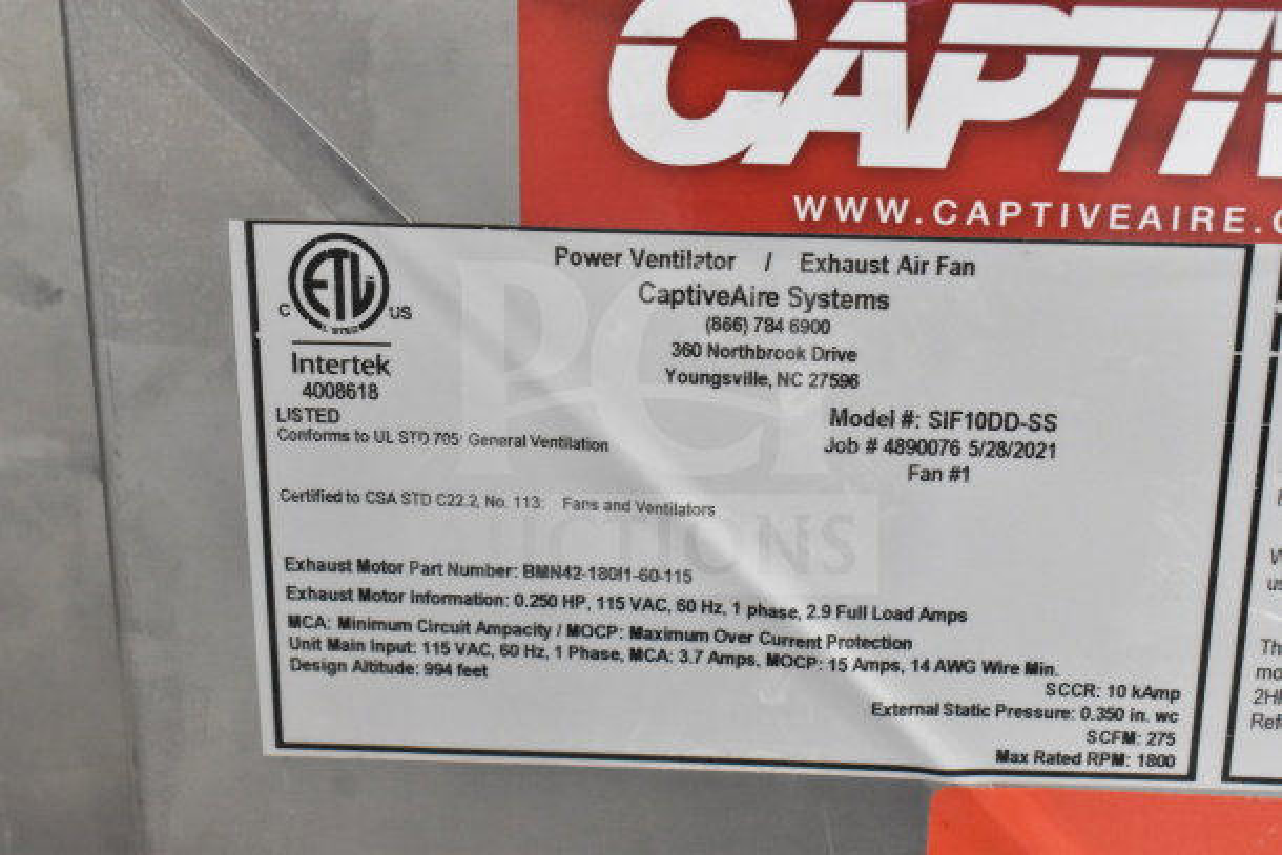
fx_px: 2137
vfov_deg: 22.6
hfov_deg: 33.4
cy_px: 428
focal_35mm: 60
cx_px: 641
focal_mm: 40
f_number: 8
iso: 6400
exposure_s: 1/250
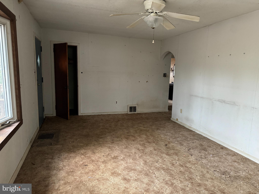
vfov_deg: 56.8
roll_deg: -1.0
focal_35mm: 24
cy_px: 97
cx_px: 130
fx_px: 180
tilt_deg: -8.0
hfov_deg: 71.6
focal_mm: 6.86
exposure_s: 1/60
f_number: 1.78
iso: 800
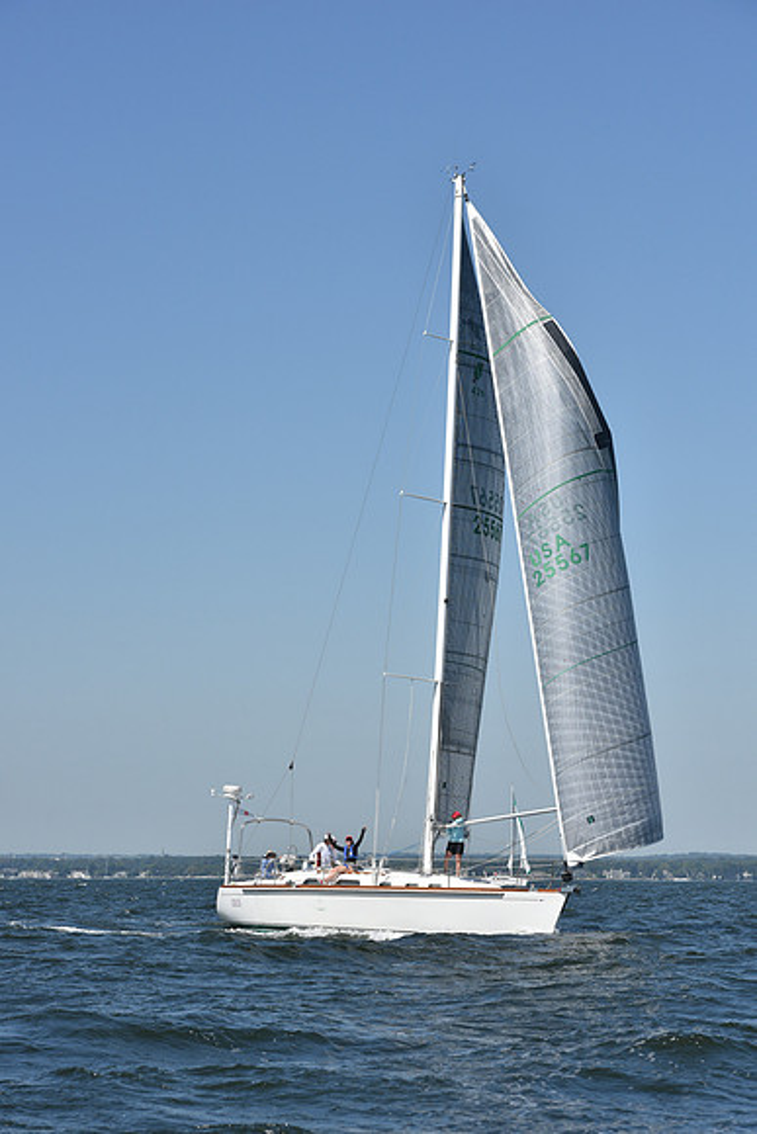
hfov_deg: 14.0
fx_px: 3089
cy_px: 567
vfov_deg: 20.8
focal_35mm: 98
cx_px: 378
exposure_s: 1/1250
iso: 250
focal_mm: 98
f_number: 8
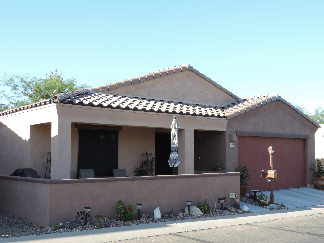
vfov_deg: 33.6
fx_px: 402
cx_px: 162
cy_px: 122
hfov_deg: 43.9
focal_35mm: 43
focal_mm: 7.6
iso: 80
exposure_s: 1/250
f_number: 3.4
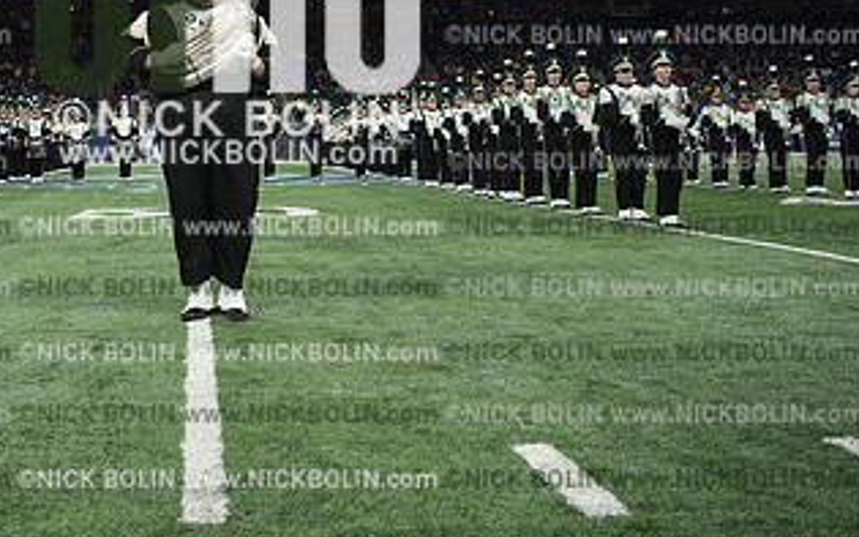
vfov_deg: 27.4
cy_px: 37
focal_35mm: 45
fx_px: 1054
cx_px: 226
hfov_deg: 43.1
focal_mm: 24
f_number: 2.8
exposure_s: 1/1250
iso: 1250
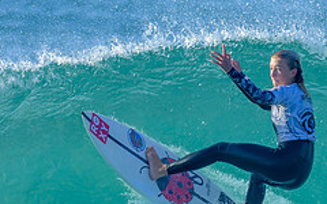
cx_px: 290
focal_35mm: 2703
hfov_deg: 0.8
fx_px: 24089
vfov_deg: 0.5
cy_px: 154
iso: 560
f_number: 6.3
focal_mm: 800
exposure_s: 1/2000
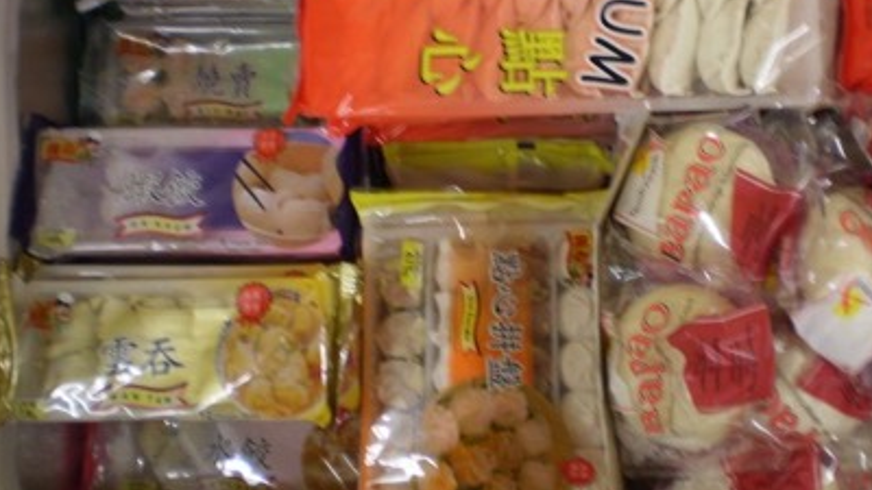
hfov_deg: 41.9
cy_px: 167
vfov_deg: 24.3
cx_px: 532
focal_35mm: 49
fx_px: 1133
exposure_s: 1/13
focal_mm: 6.3
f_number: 3.1
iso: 125
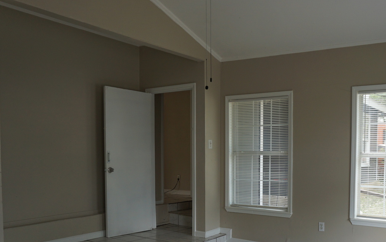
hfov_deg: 51.2
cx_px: 232
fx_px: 400
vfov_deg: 32.8
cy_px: 186
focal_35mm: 38
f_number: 4
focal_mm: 16
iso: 250
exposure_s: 1/160
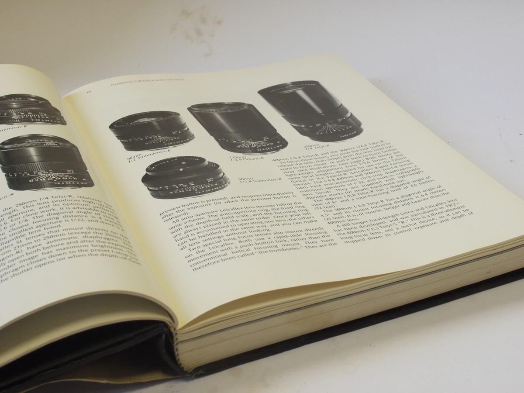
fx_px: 908
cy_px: 196
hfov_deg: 32.2
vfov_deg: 24.4
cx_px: 262
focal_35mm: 60
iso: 800
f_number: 10
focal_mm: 30
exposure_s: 1/50
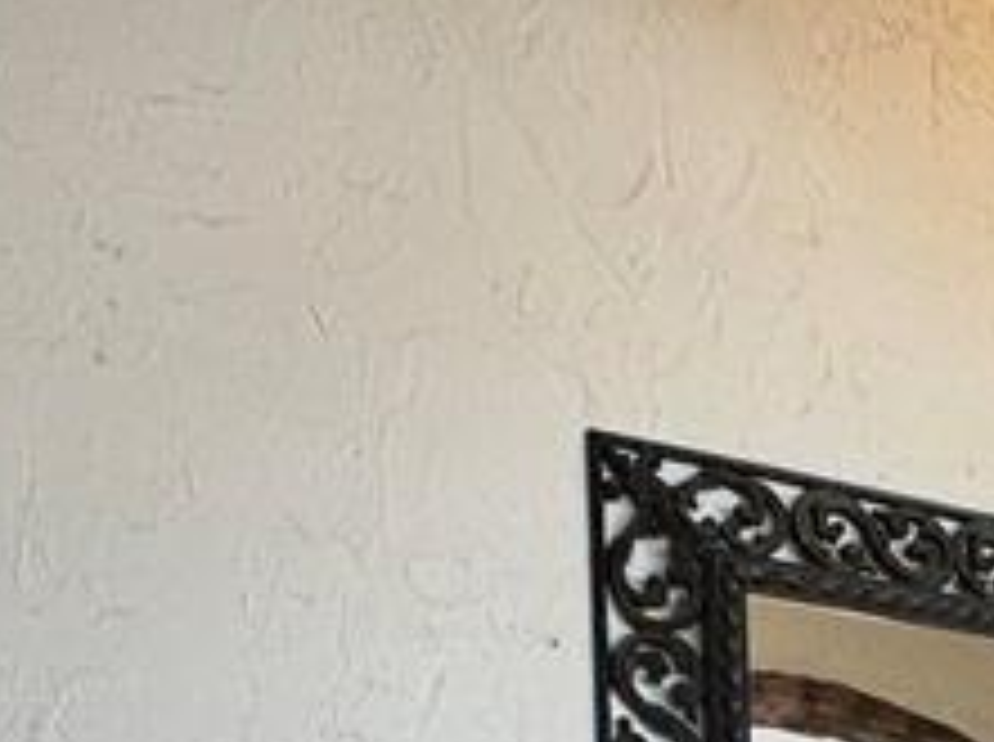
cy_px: 1421
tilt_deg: -4.2
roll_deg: -0.3
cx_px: 1309
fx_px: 1863
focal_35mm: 65
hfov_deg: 25.5
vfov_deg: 17.3
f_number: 2.2
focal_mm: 2.22
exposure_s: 1/120
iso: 125
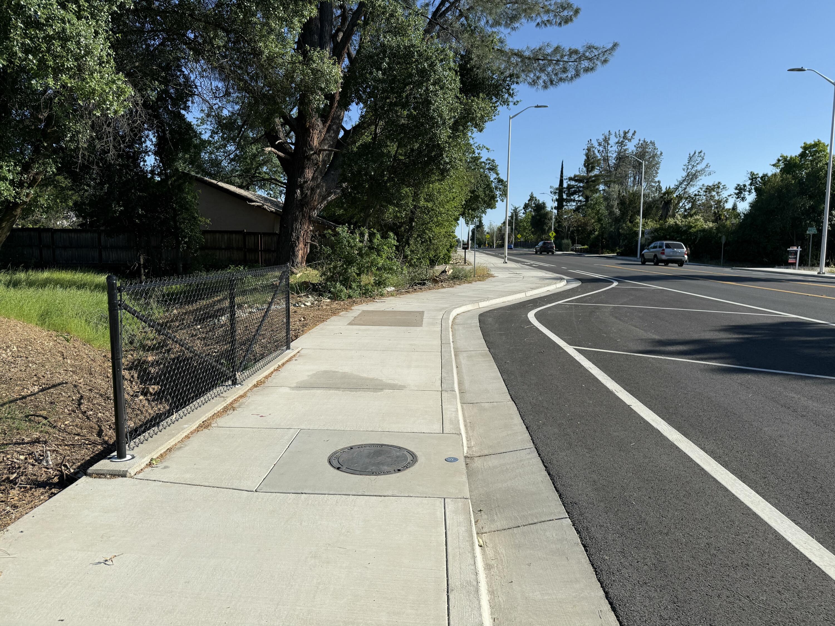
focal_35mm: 24
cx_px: 418
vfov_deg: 56.8
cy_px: 313
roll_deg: -0.6
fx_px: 579
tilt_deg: -6.4
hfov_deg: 71.6
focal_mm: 6.76
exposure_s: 1/4673
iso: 80
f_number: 1.78
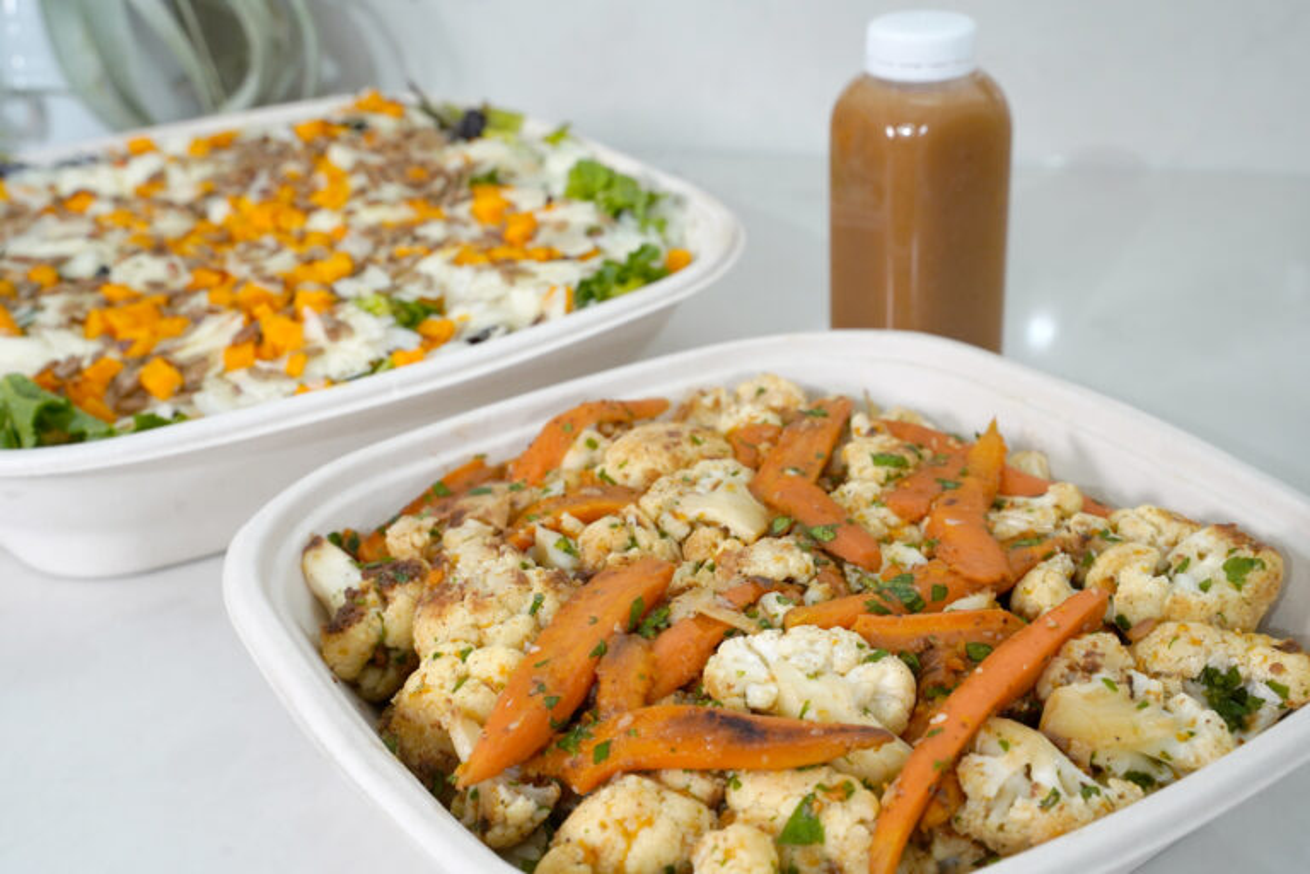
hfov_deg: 41.9
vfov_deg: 28.6
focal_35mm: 47
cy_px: 437
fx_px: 1710
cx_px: 655
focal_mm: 47
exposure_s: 1/200
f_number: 9
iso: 1600
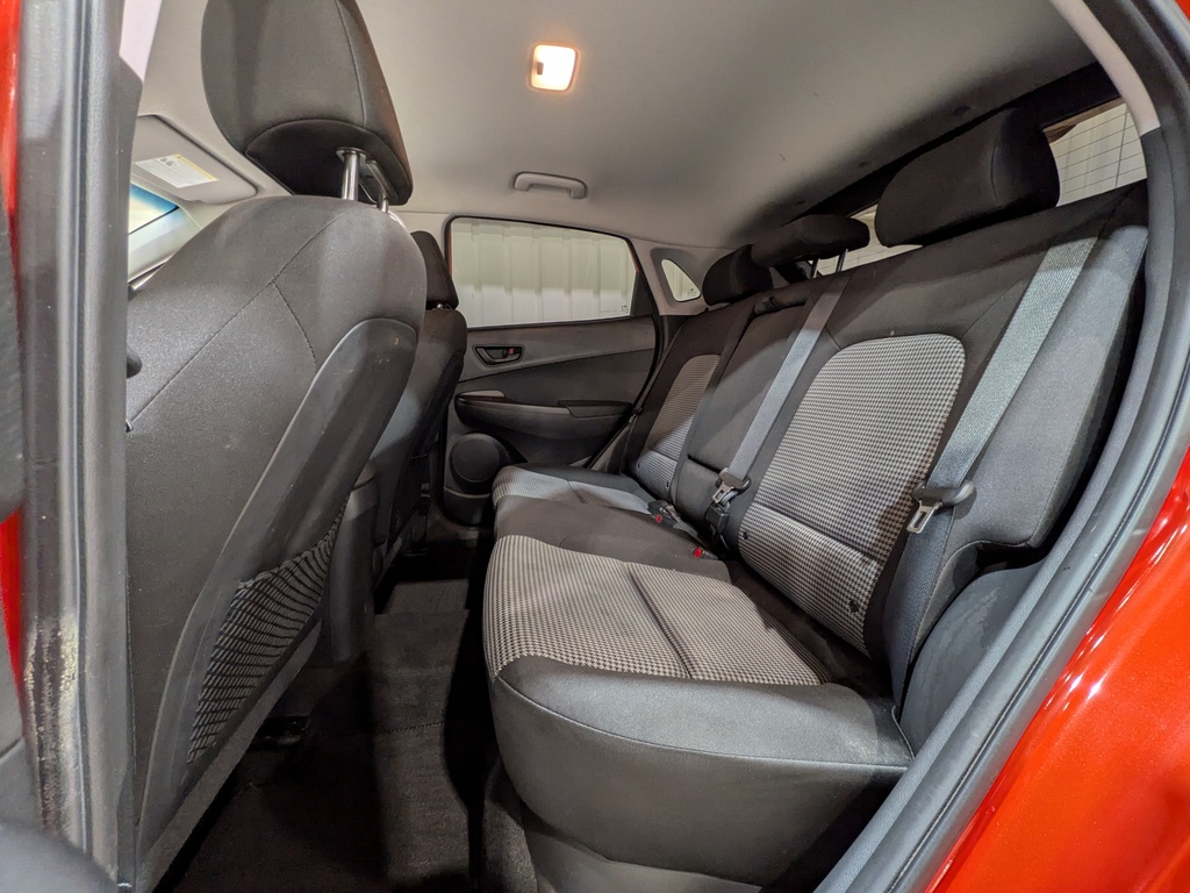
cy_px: 446
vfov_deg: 85.7
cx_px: 595
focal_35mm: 14
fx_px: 481
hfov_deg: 102.1
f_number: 2.2
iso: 127
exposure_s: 1/24
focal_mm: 1.83
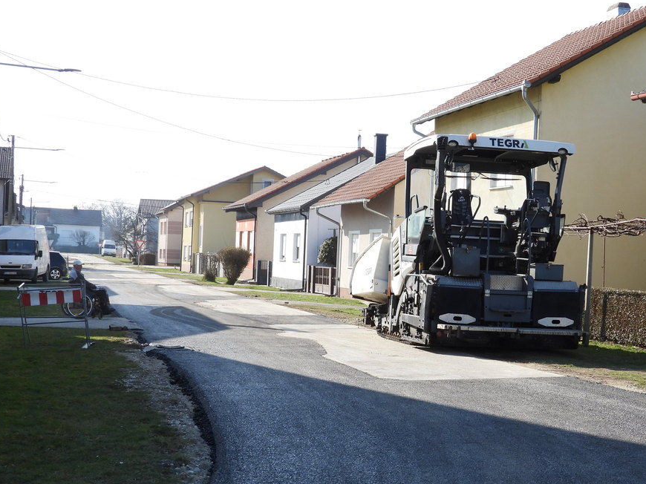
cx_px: 411
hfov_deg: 28.1
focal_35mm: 69
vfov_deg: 21.2
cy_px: 319
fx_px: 1287
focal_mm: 9
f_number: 3.2
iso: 100
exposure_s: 1/640
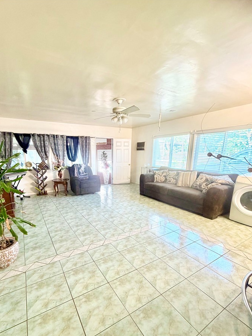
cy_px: 190
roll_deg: +0.3
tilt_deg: -12.6
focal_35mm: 16
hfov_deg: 77.8
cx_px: 112
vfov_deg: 93.9
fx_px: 155
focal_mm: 2.22
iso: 160
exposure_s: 1/60
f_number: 2.2
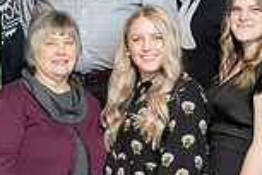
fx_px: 1317
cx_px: 100
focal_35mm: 181
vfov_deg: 7.6
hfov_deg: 11.4
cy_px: 155
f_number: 6.3
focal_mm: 44
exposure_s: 1/200
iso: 1000
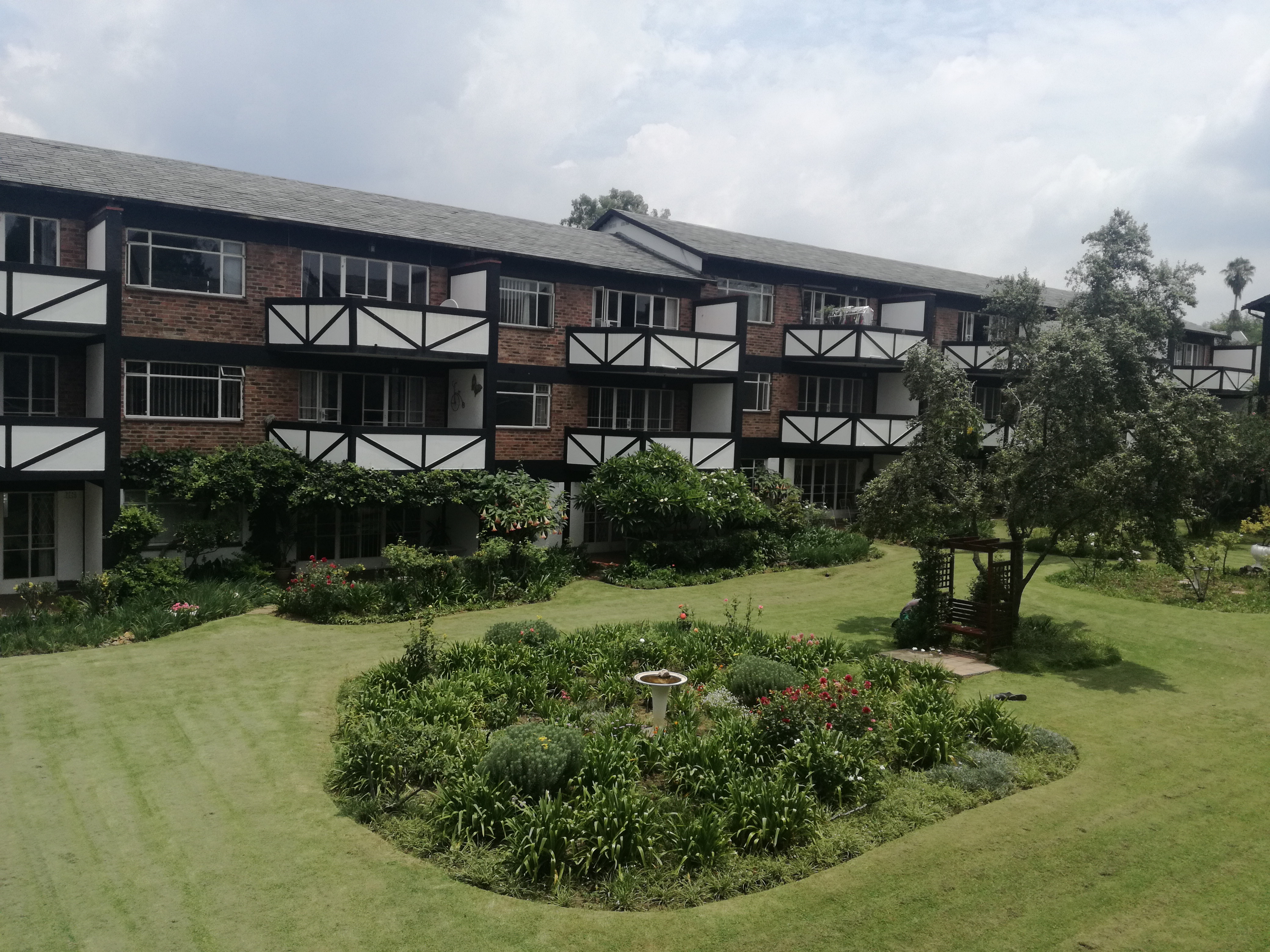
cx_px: 635
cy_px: 476
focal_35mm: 27
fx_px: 991
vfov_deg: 51.4
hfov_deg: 65.3
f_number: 2
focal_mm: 3.79
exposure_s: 1/1845
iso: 50
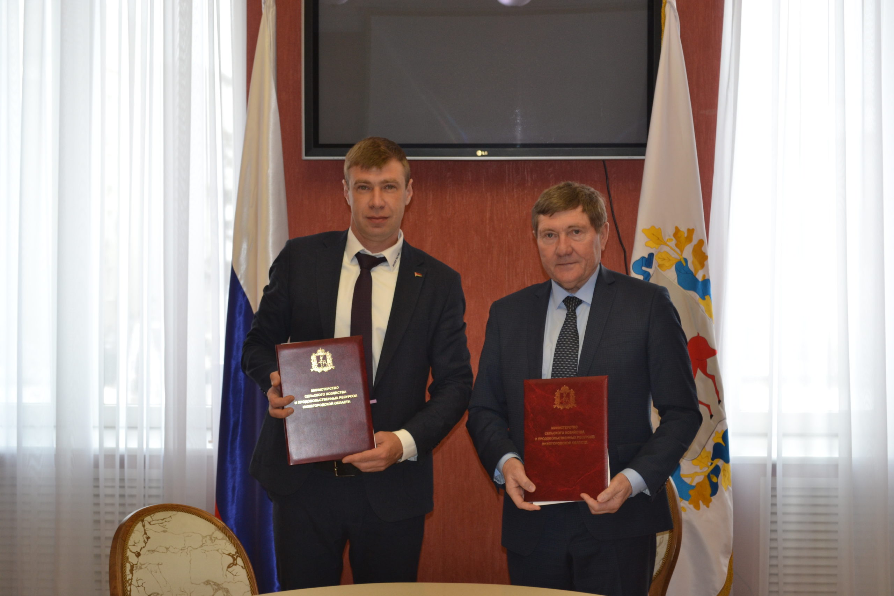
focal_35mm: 63
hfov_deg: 31.9
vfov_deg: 21.6
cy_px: 298
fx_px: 1564
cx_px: 447
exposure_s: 1/60
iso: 400
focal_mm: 42
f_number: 5.3
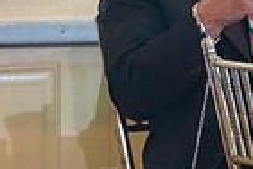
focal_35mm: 863
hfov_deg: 2.4
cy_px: 29
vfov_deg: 1.6
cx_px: 428
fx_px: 6064
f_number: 3.2
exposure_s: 1/200
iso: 1250
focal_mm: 200
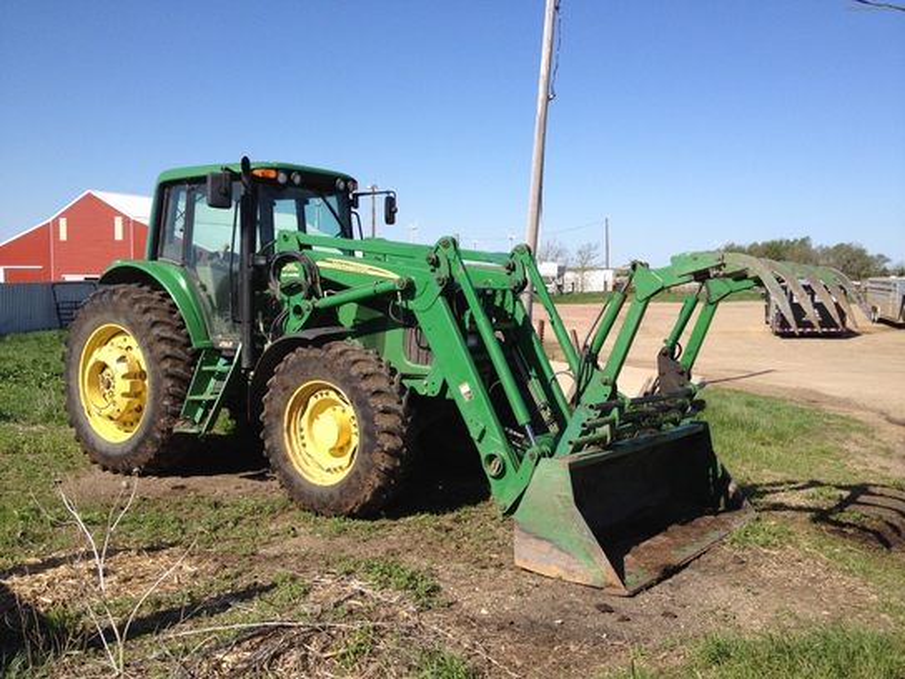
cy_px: 340
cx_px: 452
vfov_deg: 40.7
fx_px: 915
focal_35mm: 35
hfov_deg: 52.6
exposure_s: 1/1623
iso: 64
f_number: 2.4
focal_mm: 4.28
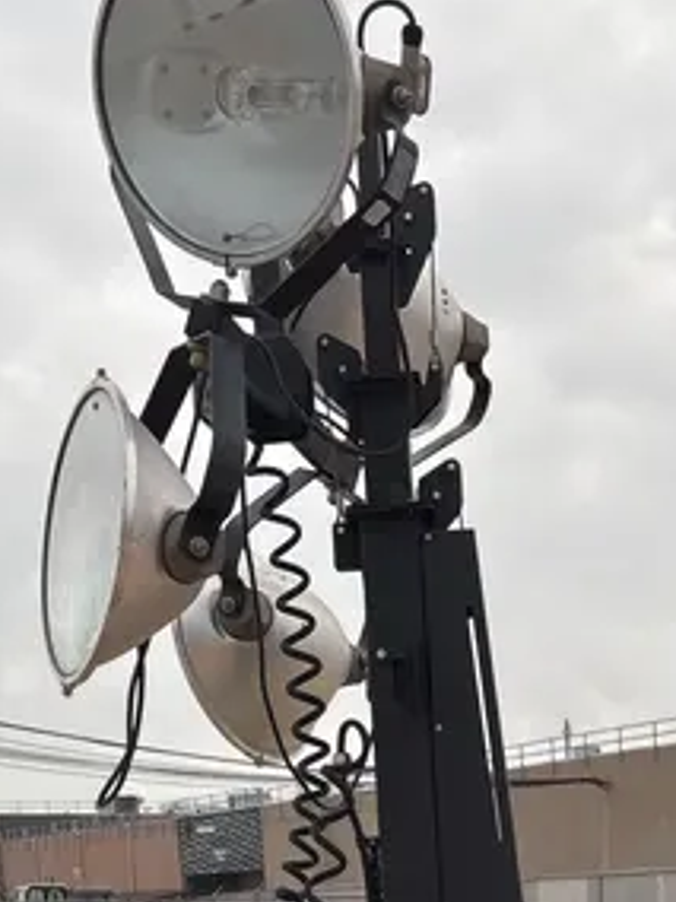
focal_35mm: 67
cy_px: 1151
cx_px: 514
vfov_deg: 25.3
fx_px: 1745
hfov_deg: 21.7
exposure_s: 1/188
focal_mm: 5.96
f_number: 1.6
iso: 40
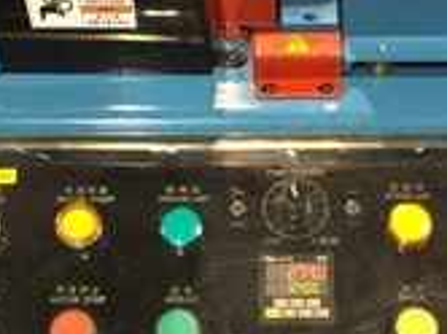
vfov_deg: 20.4
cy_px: 315
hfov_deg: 27.8
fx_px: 903
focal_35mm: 70
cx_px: 269
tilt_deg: -51.7
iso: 125
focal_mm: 4.15
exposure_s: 1/15
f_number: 2.2
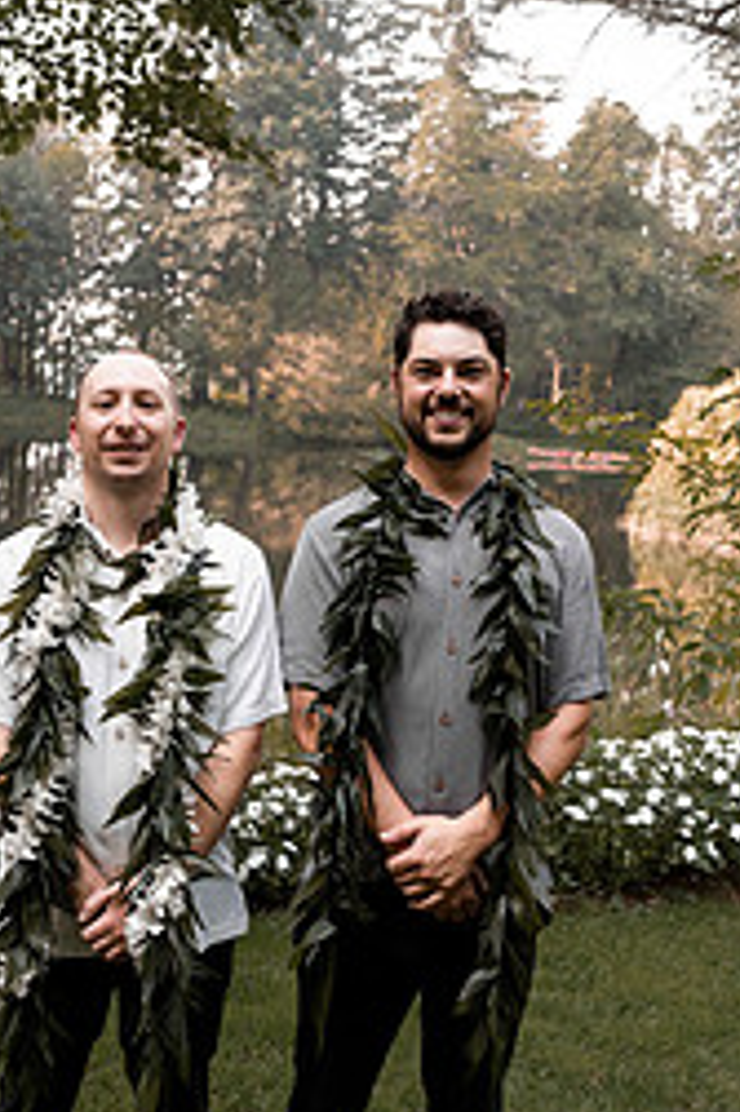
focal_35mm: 43
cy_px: 545
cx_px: 253
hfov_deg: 30.9
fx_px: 1328
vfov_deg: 45.5
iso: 250
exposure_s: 1/640
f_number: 2.8
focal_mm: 24
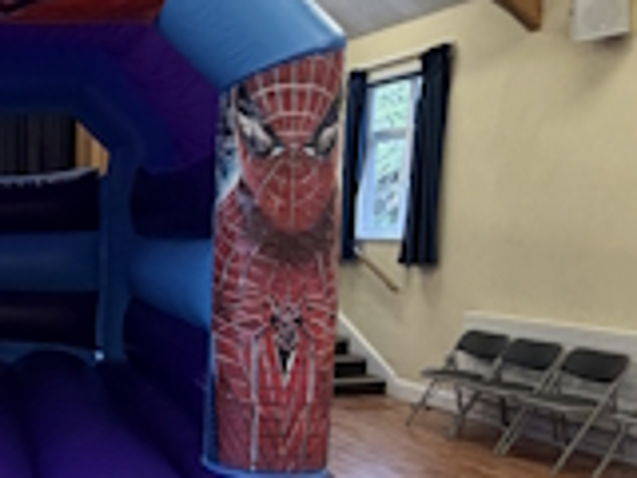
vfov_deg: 30.5
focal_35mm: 47
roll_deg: -0.8
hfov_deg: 34.9
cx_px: -60
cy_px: 347
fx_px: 865
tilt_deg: -8.7
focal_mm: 2.22
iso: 200
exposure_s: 1/50
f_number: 2.2
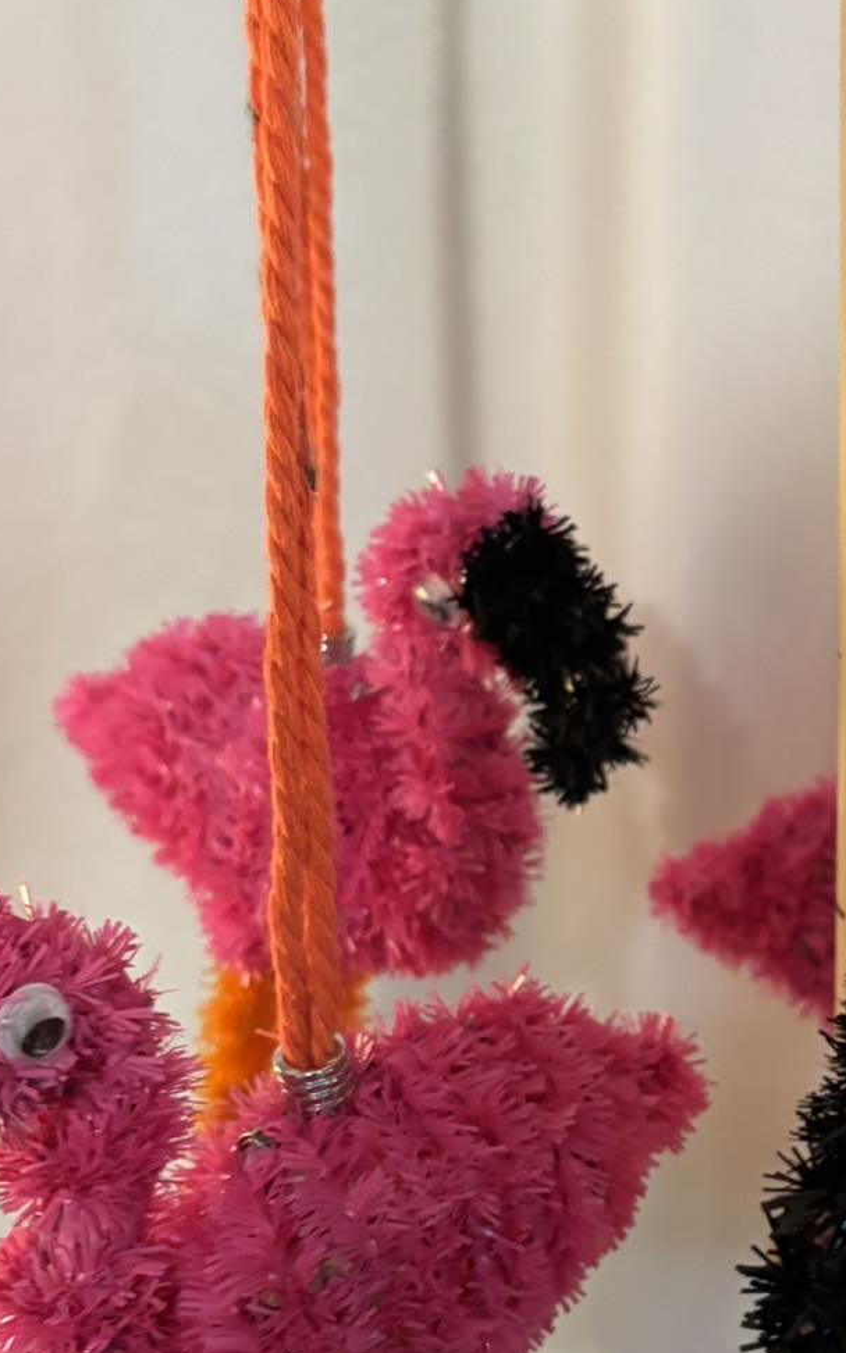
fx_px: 2140
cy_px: 748
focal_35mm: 58
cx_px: 916
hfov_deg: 21.3
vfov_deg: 35.1
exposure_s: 1/60
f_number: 1.6
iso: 320
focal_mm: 5.96
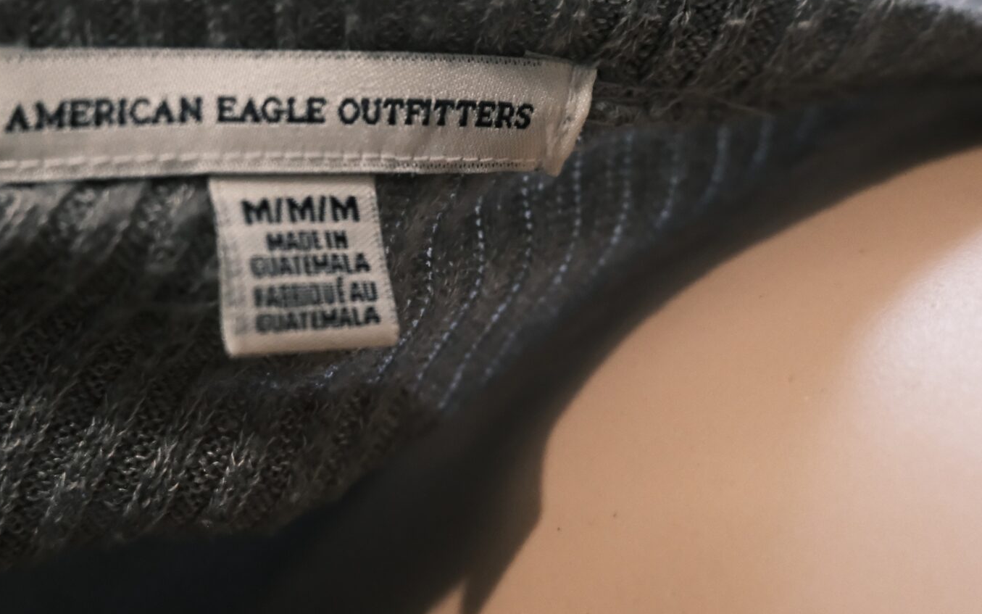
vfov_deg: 22.7
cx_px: 395
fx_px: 1526
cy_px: 279
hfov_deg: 35.6
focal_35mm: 57
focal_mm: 24.8
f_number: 3.5
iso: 6400
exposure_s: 1/125
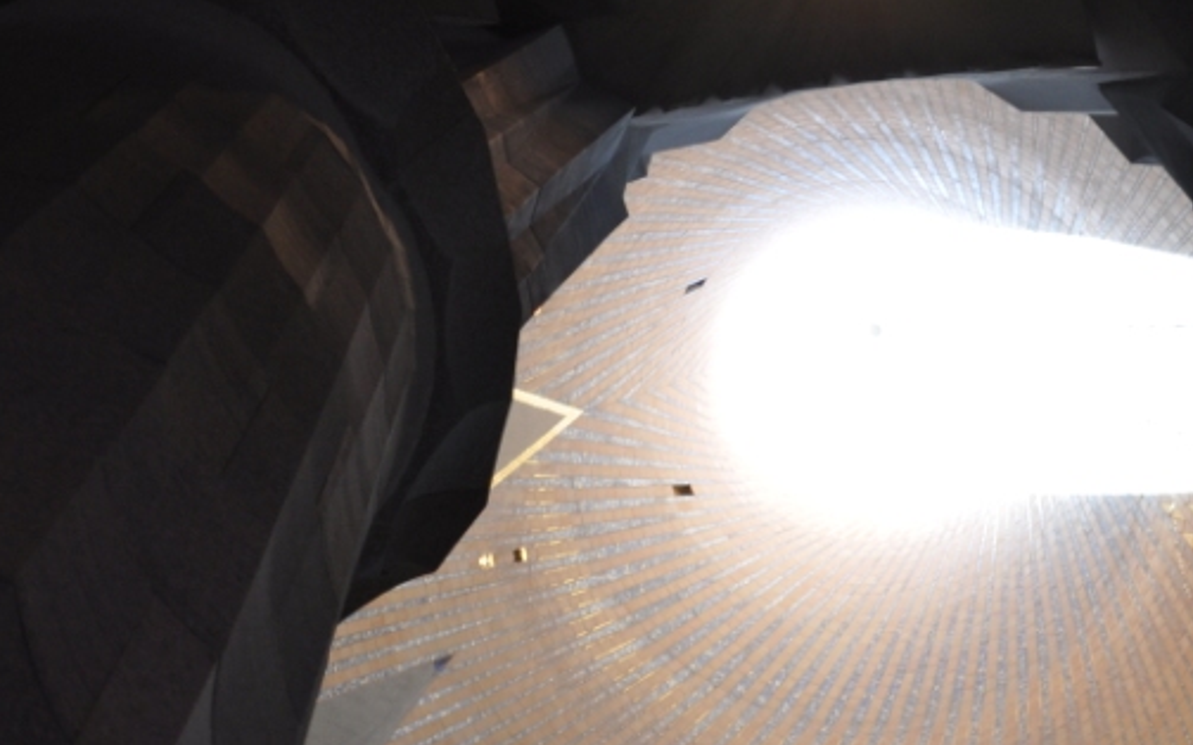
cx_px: 987
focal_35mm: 171
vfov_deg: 7.6
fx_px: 5559
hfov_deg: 12.2
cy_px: 783
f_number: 5.6
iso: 400
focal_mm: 55
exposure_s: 1/60
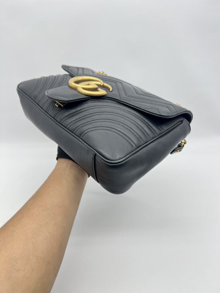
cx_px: 110
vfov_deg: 67.3
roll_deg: +0.0
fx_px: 220
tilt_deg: -28.9
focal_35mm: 26
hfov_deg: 53.1
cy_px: 146
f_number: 1.5
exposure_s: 1/100
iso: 40
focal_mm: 5.7
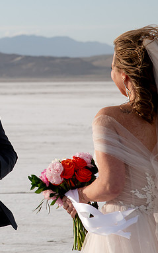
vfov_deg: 9.5
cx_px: -59
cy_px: 72
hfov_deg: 5.9
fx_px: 1517
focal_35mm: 220
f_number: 8
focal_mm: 100
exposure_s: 1/800
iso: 200
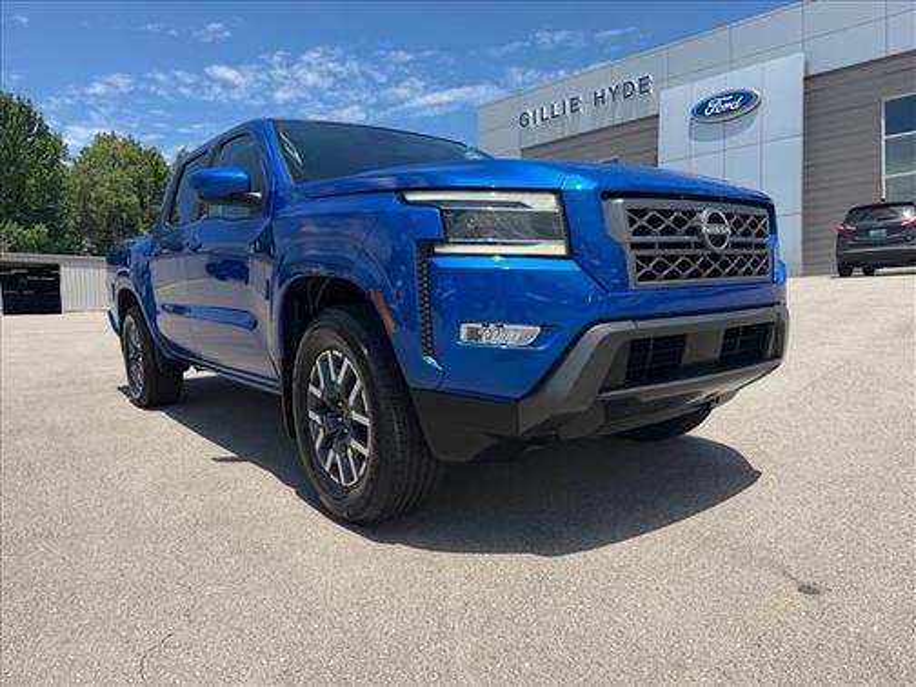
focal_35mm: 24
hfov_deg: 71.6
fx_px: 635
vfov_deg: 56.8
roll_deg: +2.2
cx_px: 458
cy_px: 344
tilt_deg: -2.2
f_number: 1.78
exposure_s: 1/4167
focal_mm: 6.76
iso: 80
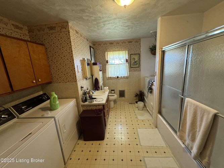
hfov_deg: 102.1
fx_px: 91
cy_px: 84
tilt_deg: -12.1
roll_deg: +3.5
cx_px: 112
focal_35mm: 14
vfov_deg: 85.7
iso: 400
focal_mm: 2.22
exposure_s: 1/60
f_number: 2.2
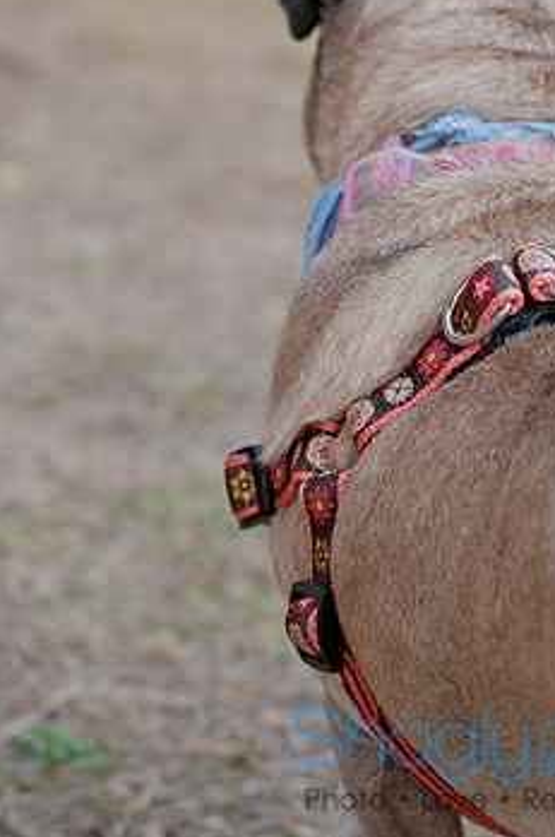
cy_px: 317
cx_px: 314
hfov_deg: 14.1
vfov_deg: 21.0
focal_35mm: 97
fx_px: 2250
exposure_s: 1/320
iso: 400
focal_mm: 50
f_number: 2.8
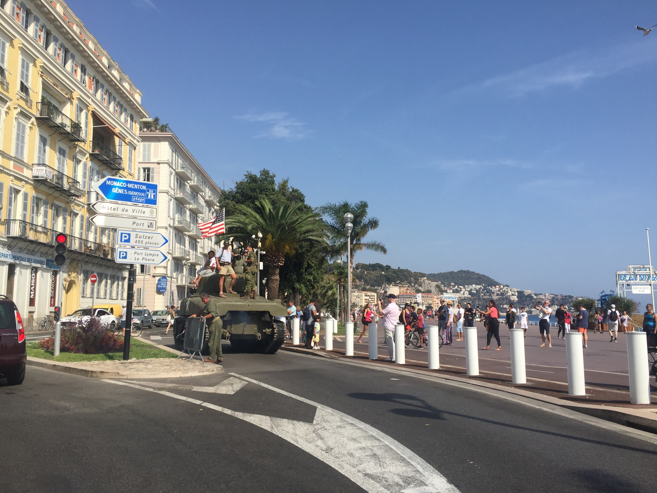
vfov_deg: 48.2
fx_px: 550
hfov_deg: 61.7
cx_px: 328
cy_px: 246
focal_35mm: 29
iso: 32
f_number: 2.2
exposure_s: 1/2639
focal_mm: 4.15
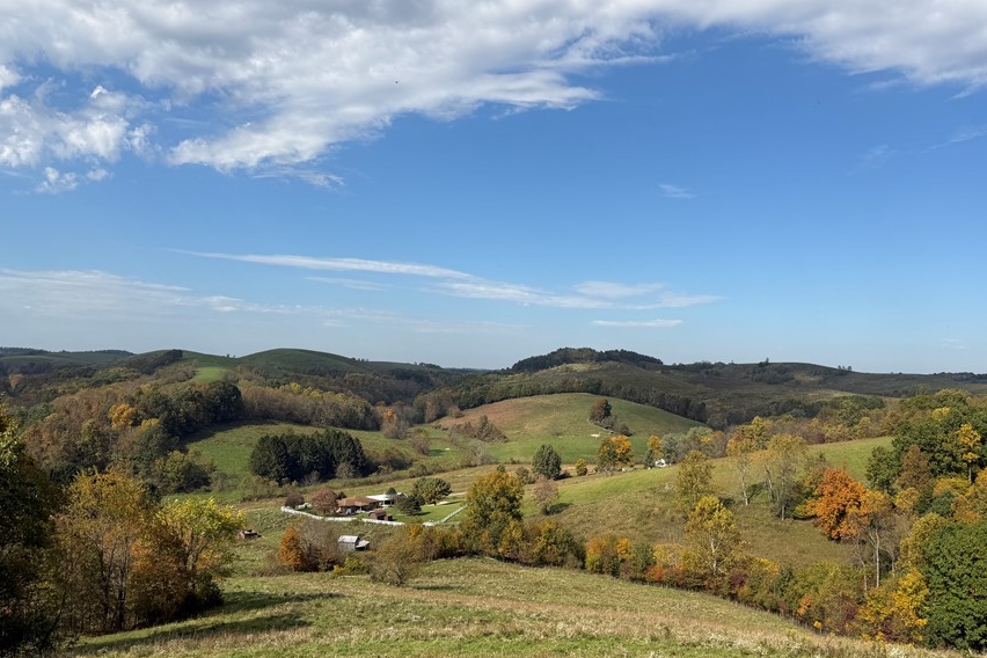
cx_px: 561
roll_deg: -3.0
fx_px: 822
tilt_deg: -1.4
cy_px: 390
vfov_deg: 43.4
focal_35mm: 30
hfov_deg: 61.7
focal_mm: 6.76
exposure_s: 1/5714
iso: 80
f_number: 1.78
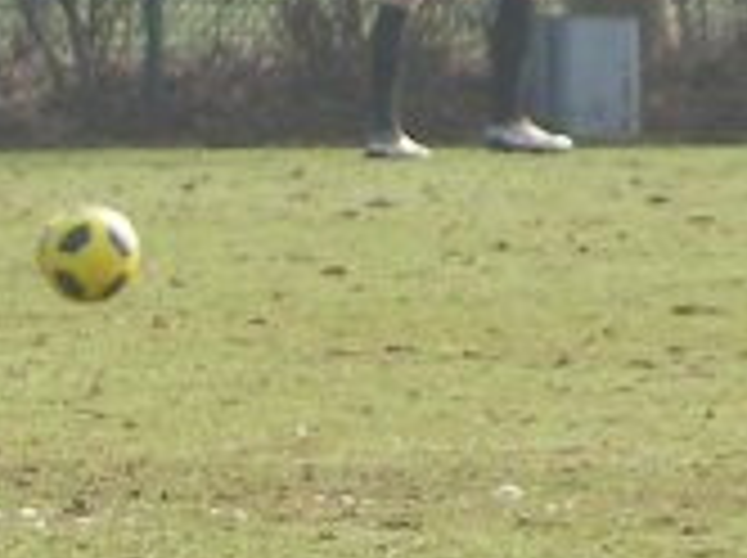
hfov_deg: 1.7
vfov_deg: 1.3
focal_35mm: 1138
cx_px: 32
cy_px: 418
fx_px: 24522
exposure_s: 1/500
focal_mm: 36.1
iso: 50
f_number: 3.5
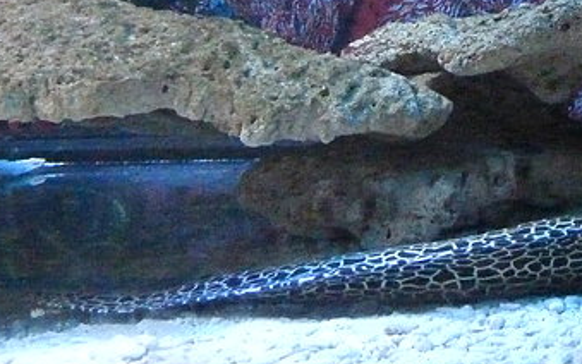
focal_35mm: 76
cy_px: -102
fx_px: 1206
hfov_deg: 24.9
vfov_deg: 16.3
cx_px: 668
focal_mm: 4.8
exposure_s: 1/15
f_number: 2.8
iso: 1600
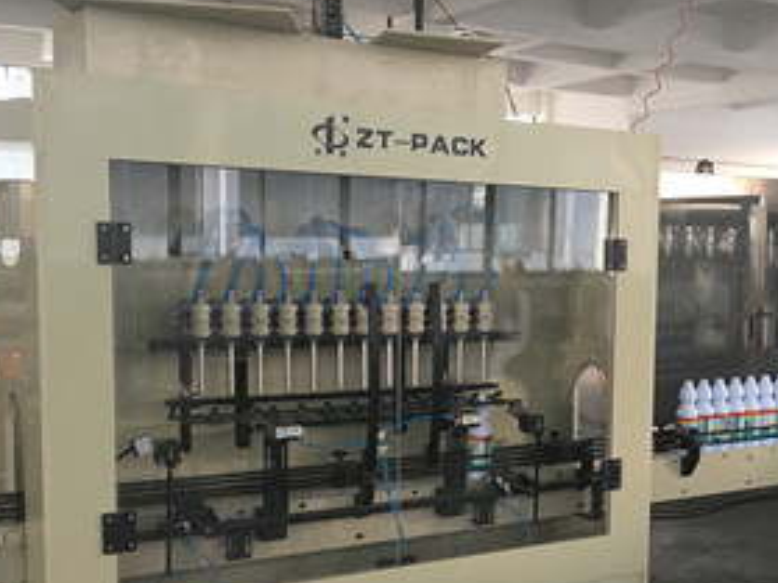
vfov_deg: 27.8
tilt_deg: -5.1
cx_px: 616
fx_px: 1168
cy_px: 389
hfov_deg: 35.7
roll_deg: -0.8
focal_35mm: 52
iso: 64
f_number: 2.2
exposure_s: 1/17
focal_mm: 4.15
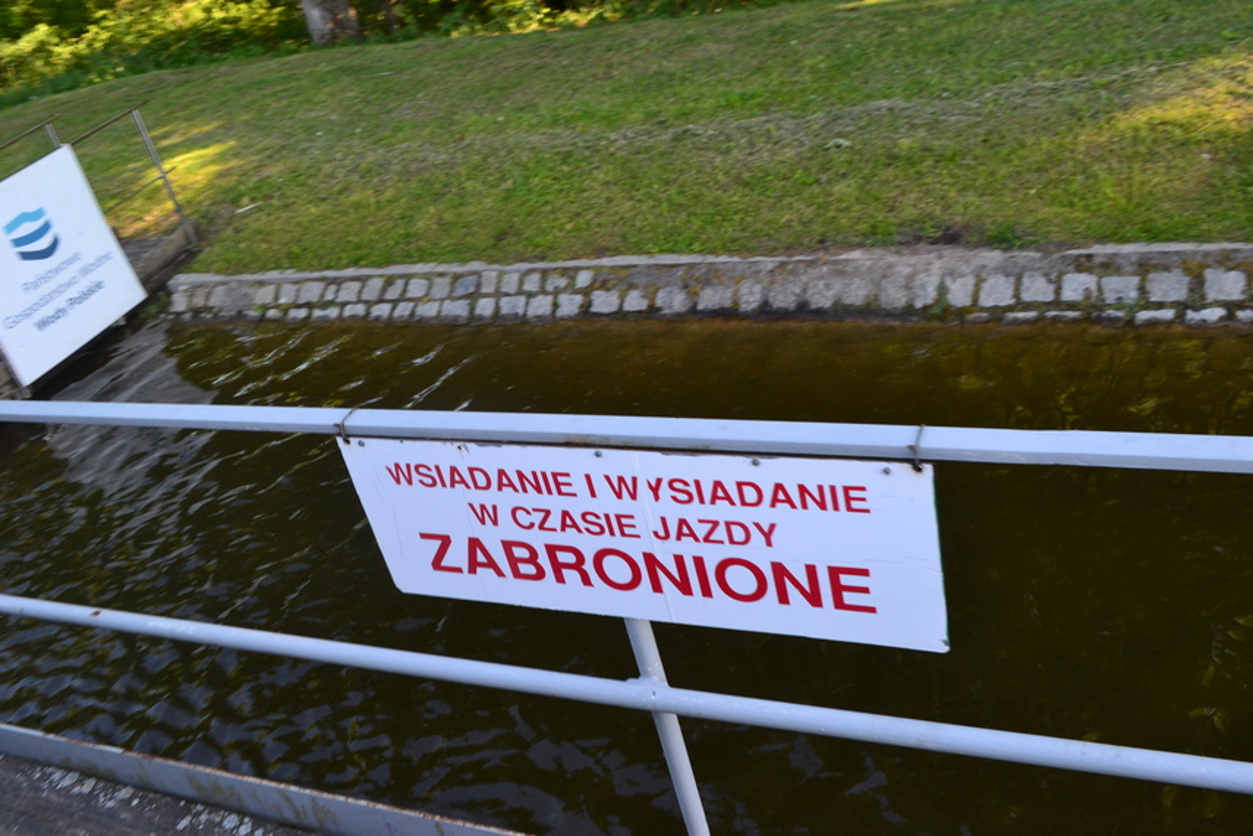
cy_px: 418
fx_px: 1148
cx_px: 626
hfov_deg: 57.2
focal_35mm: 33
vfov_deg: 40.0
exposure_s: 1/60
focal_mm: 22
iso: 500
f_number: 8
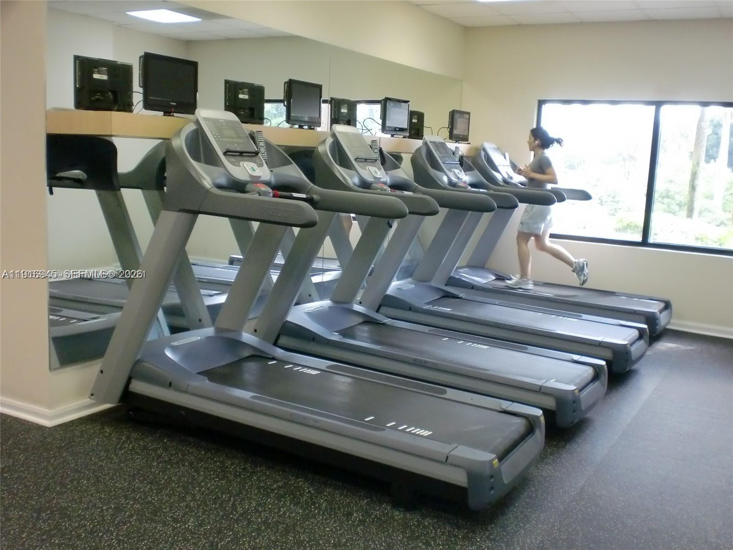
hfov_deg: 52.6
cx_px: 366
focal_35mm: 35
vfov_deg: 40.7
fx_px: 741
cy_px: 275
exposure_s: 1/60
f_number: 3.1
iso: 320
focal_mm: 6.3
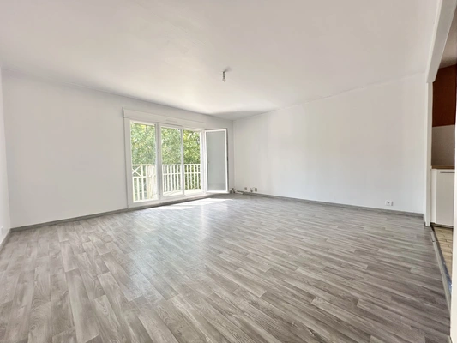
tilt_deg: -1.7
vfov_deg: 85.7
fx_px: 185
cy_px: 172
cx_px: 228
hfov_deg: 102.1
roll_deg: +0.9
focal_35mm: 14
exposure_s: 1/424
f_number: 2.2
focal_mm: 2.22
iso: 40
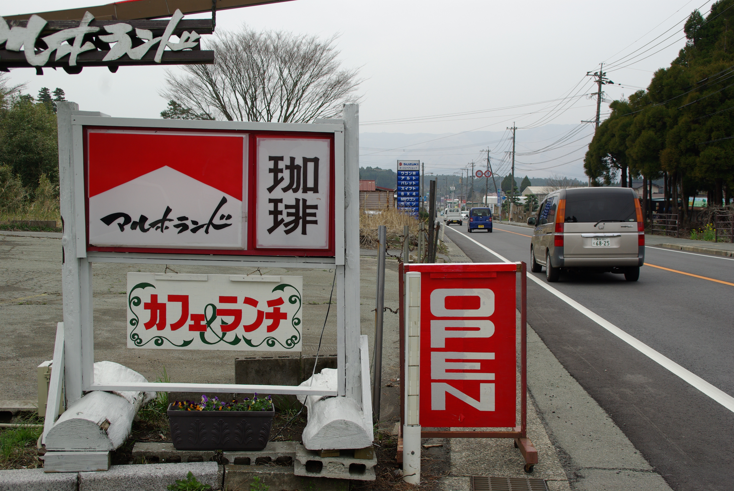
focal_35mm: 50
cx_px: 367
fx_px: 1010
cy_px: 246
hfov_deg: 39.9
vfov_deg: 27.3
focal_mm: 33
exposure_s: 1/250
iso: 100
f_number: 8
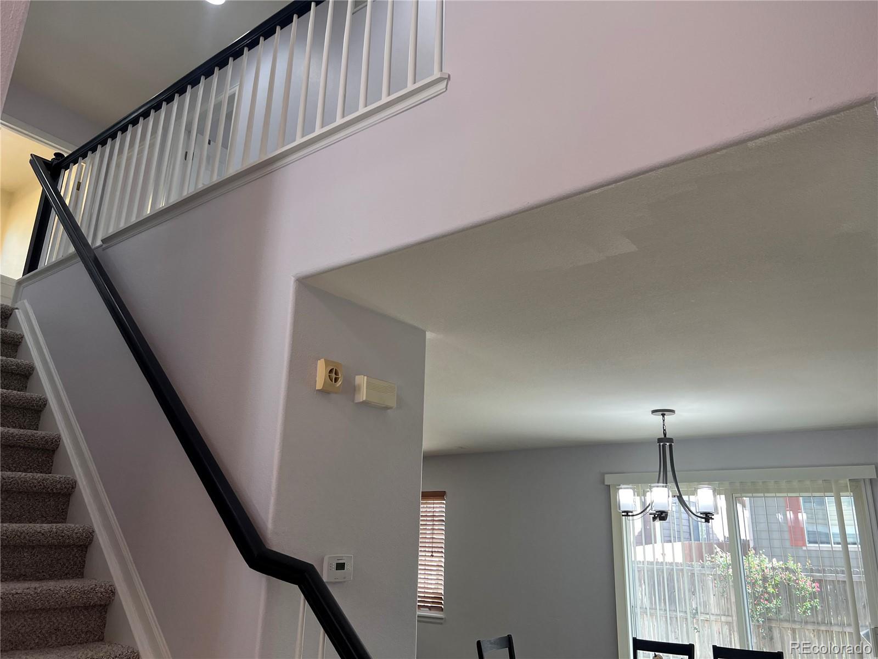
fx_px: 659
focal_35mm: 26
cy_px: 330
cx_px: 439
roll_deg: -1.9
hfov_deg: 67.3
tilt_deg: +16.5
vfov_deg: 53.1
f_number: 1.5
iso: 64
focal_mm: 5.7
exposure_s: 1/120
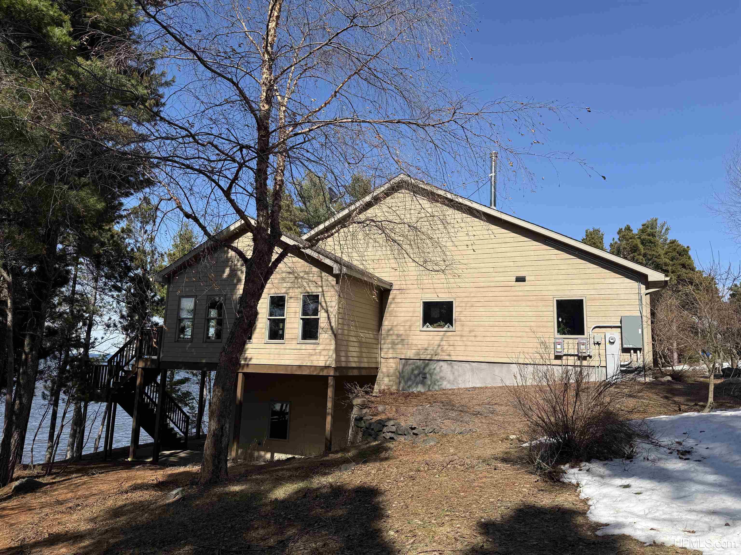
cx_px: 370
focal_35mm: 24
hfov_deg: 71.6
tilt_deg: +10.4
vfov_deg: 56.8
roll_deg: -2.0
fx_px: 514
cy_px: 278
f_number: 1.78
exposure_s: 1/4167
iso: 80
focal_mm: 6.76
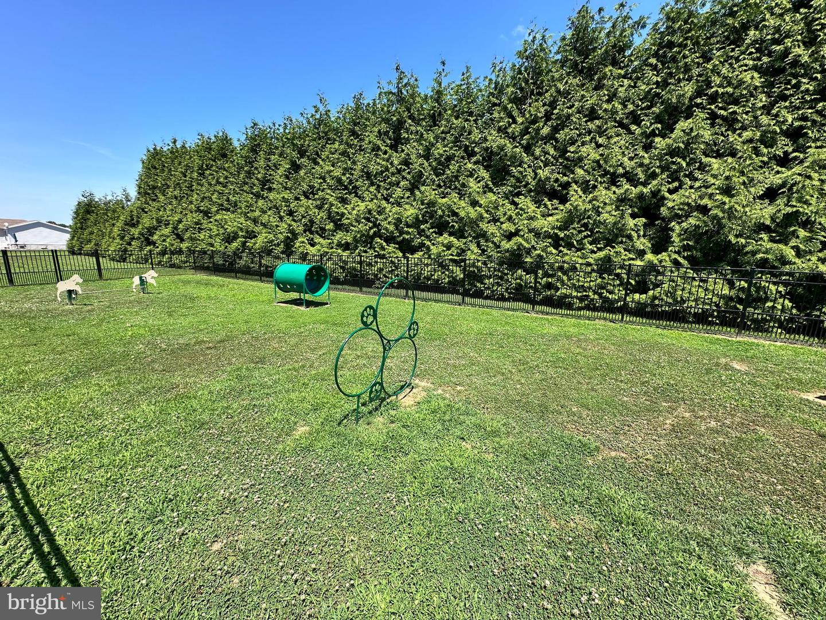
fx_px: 334
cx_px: 413
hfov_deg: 102.1
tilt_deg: -10.7
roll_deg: -1.5
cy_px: 310
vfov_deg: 85.7
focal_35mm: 14
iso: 40
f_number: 2.2
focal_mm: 2.22
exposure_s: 1/875
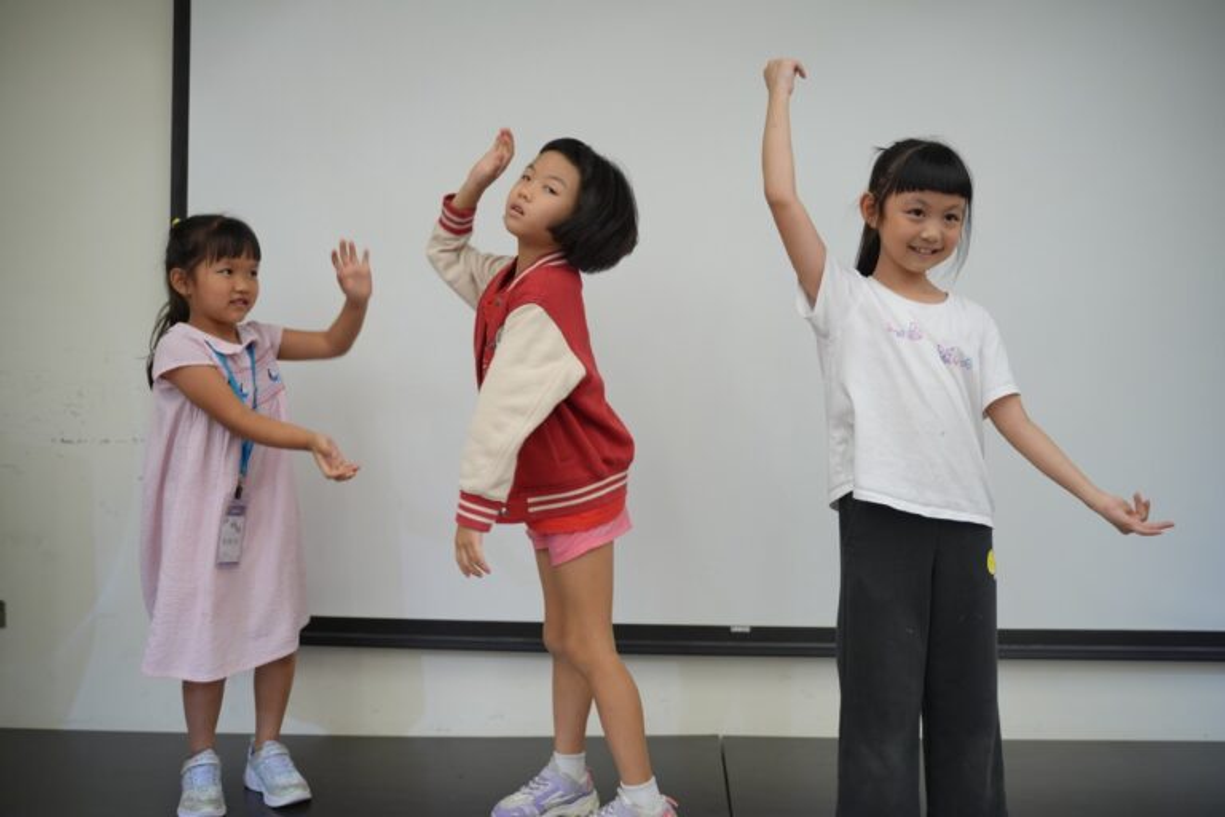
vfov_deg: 41.1
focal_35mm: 32
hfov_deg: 58.7
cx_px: 612
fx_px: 1089
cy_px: 408
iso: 400
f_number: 2.8
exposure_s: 1/160
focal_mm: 32
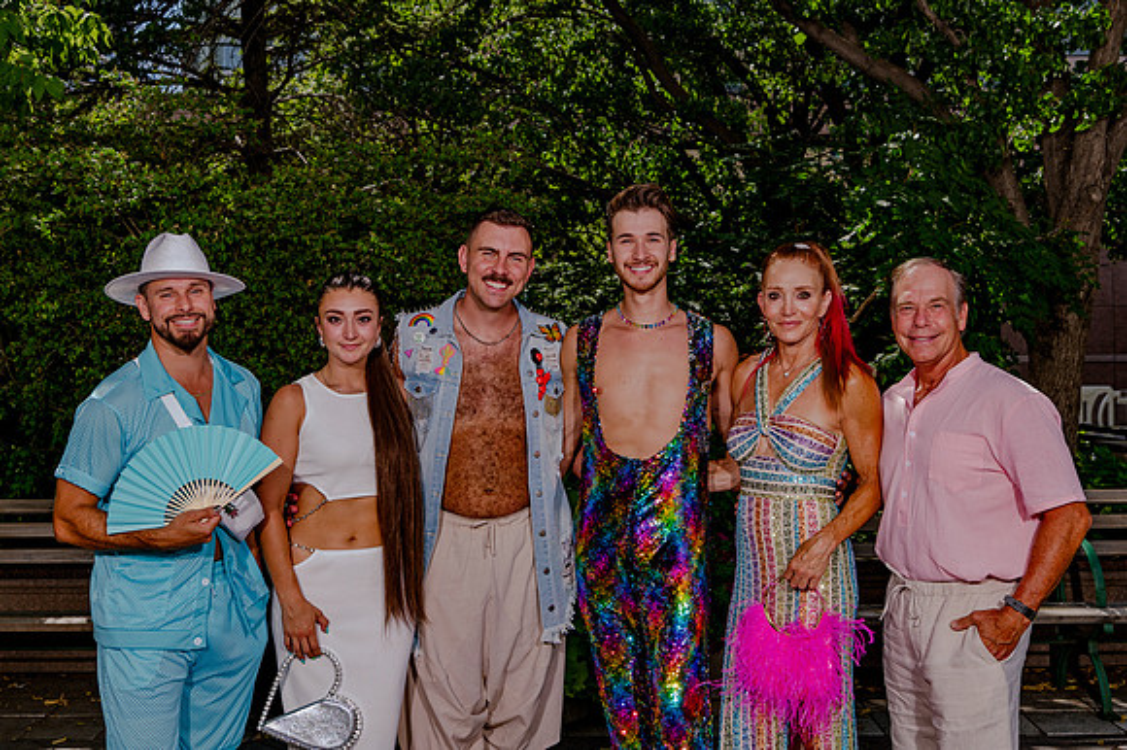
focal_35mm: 42
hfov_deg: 46.0
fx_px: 1327
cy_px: 348
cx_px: 523
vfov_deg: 31.6
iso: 200
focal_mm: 38
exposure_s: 1/320
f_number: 8
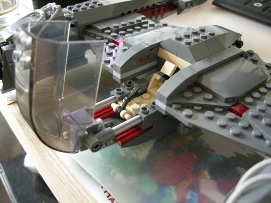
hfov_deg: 51.4
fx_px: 282
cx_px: 136
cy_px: 102
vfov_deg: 39.7
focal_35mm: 36
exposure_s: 1/46.1
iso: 400
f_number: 2.7
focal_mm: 7.5
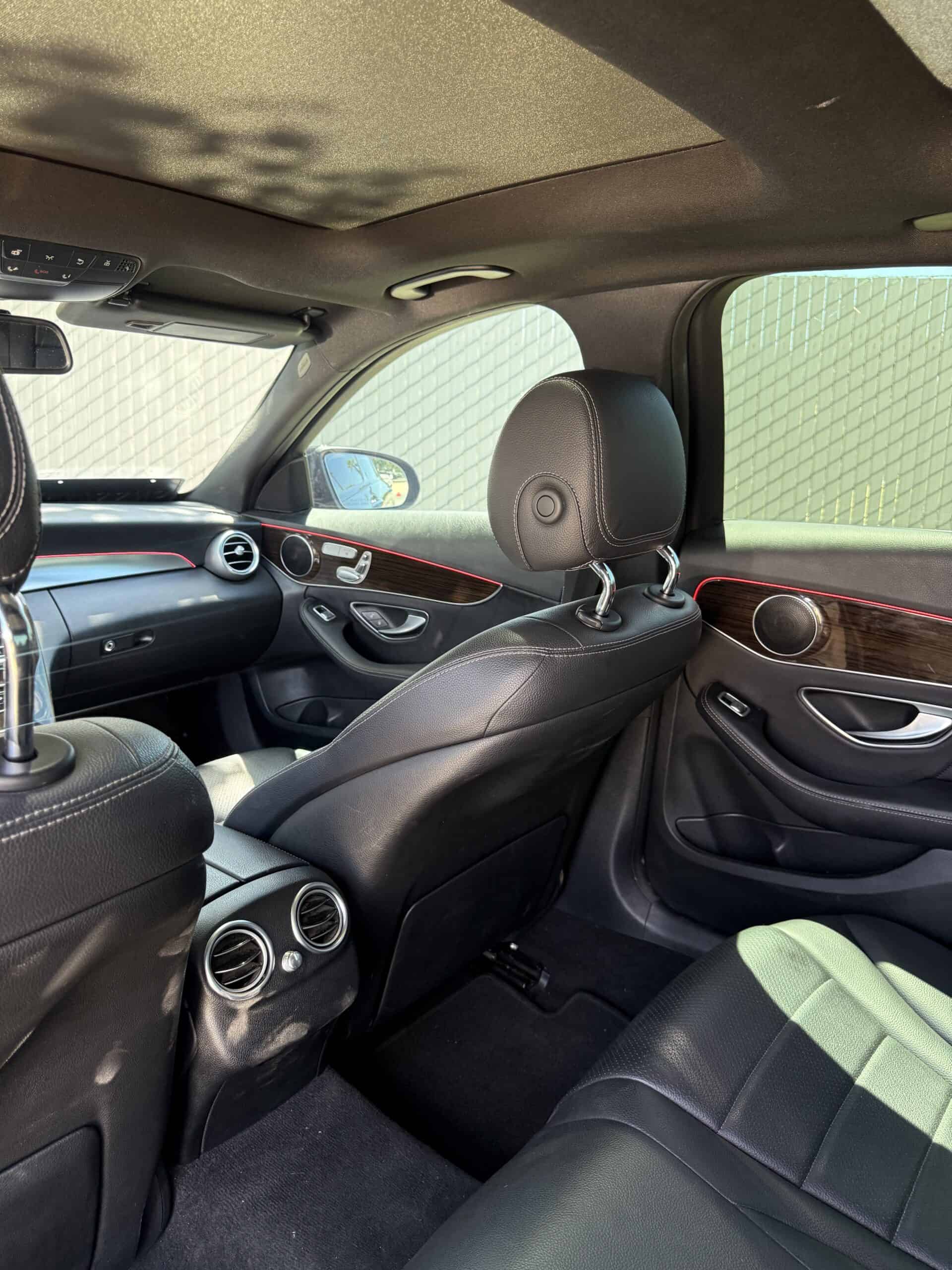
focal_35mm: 24
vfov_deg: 71.6
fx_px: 880
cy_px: 635
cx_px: 476
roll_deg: -1.3
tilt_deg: -12.8
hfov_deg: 56.8
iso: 200
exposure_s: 1/84
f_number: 1.78
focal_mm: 6.76
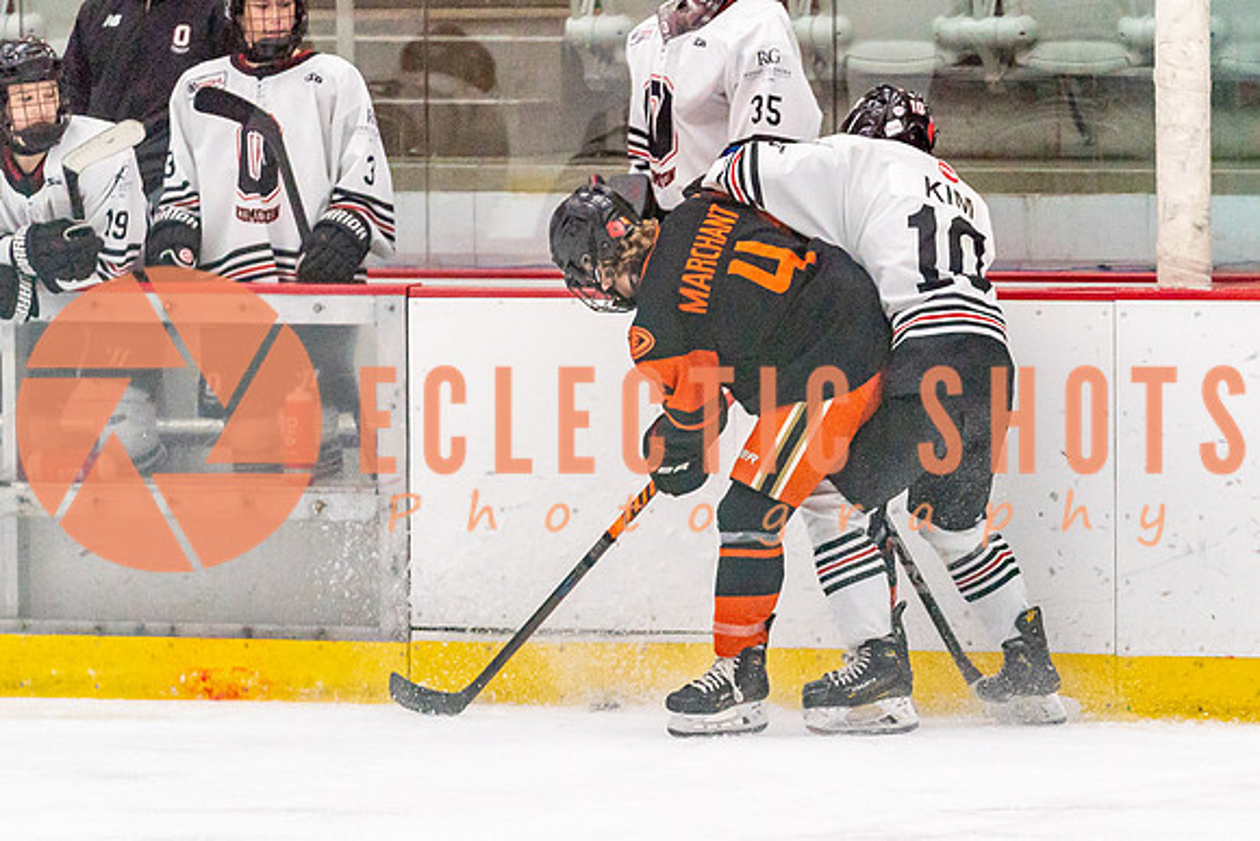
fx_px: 13023
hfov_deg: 5.5
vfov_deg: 3.7
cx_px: 749
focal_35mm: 372
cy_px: 597
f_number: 2.8
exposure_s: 1/1250
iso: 3200
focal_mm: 200
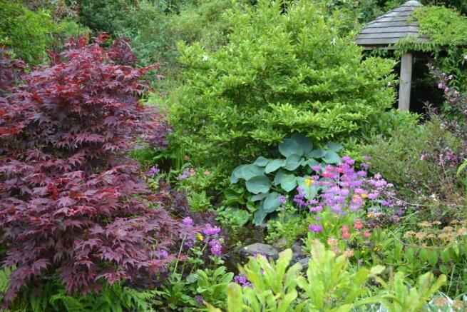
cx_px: 234
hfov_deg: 49.5
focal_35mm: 39
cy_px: 156
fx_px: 506
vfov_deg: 34.2
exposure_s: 1/30
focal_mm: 26
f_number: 4.2
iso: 100
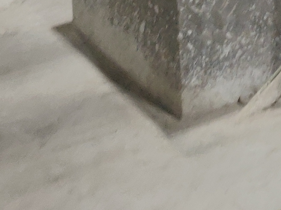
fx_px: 1031
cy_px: -318
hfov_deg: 12.7
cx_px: 636
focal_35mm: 127
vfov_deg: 10.0
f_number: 1.7
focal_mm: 4.25
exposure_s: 1/33
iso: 320
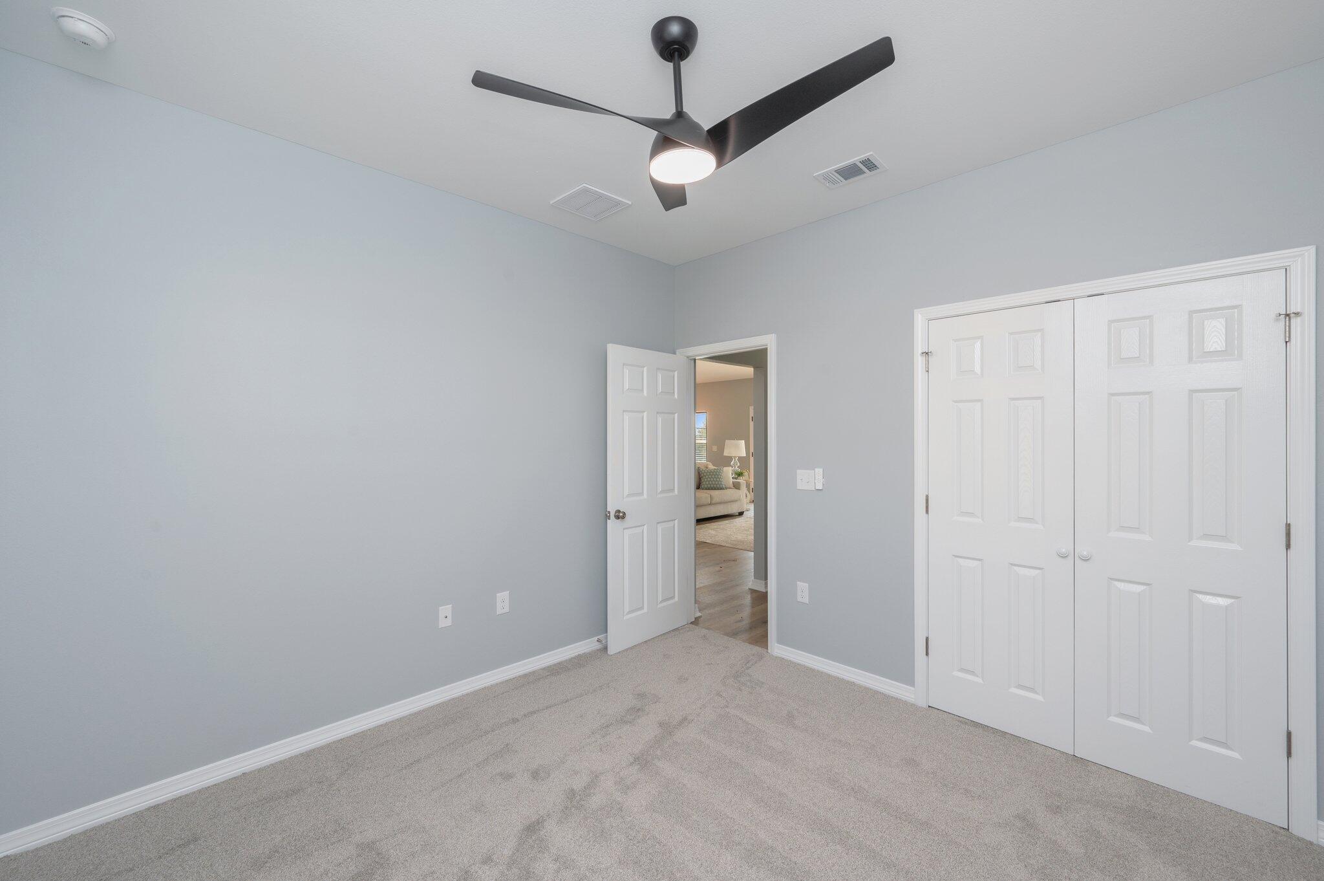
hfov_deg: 104.3
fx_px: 514
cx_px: 662
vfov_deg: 81.1
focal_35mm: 14
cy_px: 440
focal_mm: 14
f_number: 9
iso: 320
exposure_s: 1/30
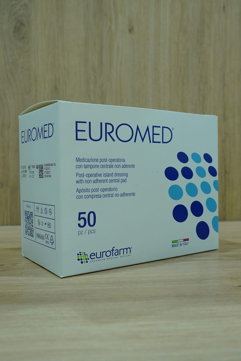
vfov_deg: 53.1
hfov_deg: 36.9
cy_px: 180
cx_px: 120
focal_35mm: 36
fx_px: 361
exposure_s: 1/100
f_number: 6.3
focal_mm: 24
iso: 2000
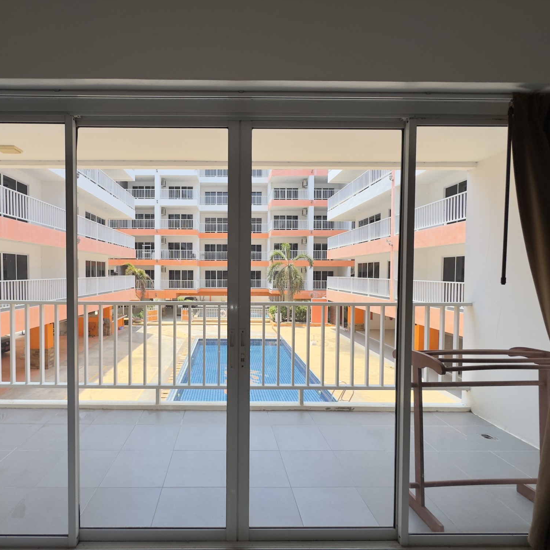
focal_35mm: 17
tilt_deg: +0.0
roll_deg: -0.4
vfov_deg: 84.0
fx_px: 306
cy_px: 281
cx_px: 227
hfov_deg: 83.2
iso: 40
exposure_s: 1/125
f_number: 2.2
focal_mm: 2.22
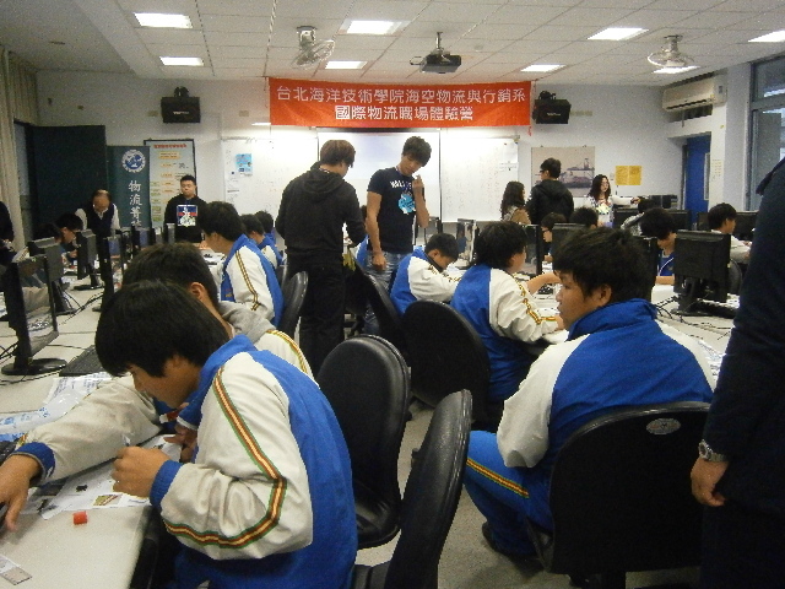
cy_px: 294
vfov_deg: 45.4
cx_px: 392
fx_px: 703
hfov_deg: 58.4
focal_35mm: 31
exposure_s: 1/160
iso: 800
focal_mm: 5.5
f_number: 2.9
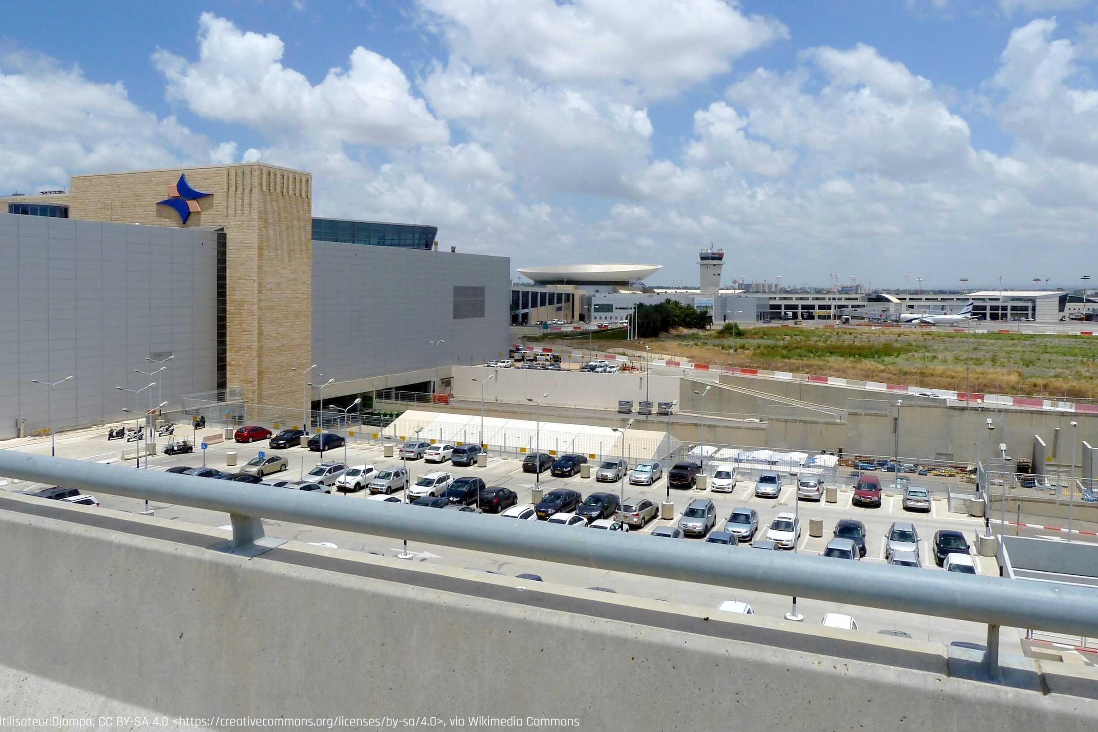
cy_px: 322
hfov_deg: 67.4
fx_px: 824
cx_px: 539
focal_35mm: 27
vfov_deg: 47.8
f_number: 5.6
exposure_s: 1/640
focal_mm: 4.1
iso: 80
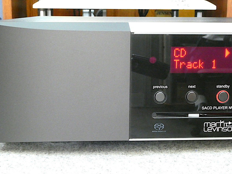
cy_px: 85
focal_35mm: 56
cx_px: 103
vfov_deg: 26.1
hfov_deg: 34.3
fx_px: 375
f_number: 8
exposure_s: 1/15
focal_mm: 9
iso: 1600
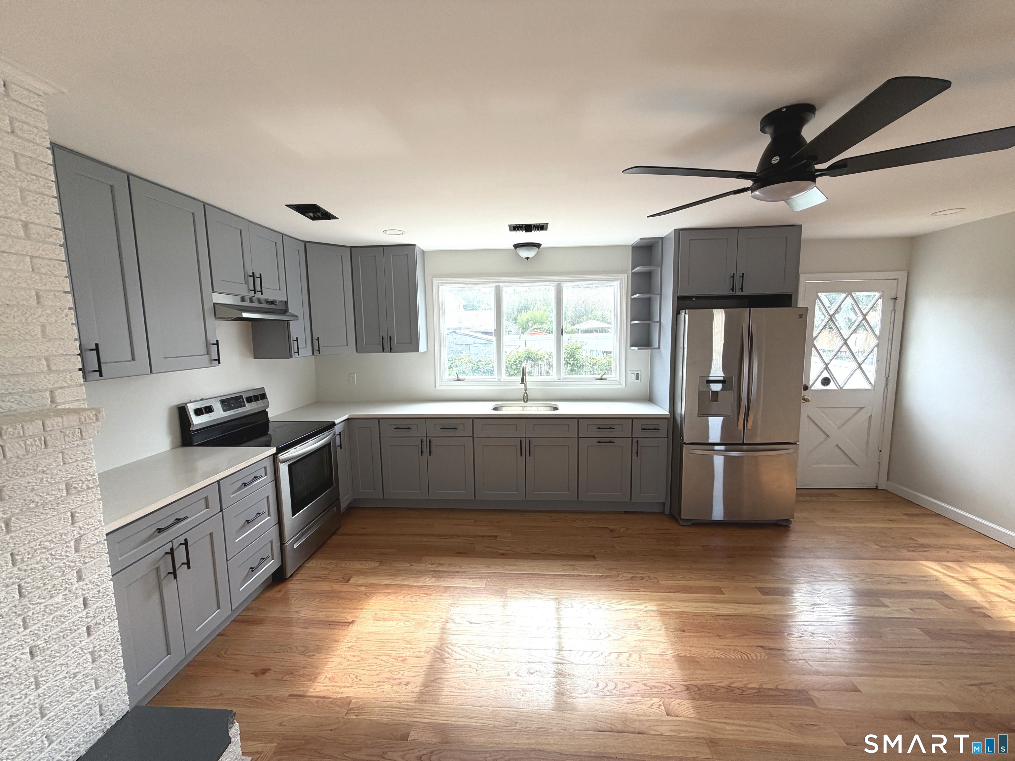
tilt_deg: -7.1
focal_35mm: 14
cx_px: 508
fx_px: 411
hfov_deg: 102.1
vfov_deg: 85.7
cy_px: 380
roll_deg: +1.3
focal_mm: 2.22
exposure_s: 1/121
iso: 64
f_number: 2.2
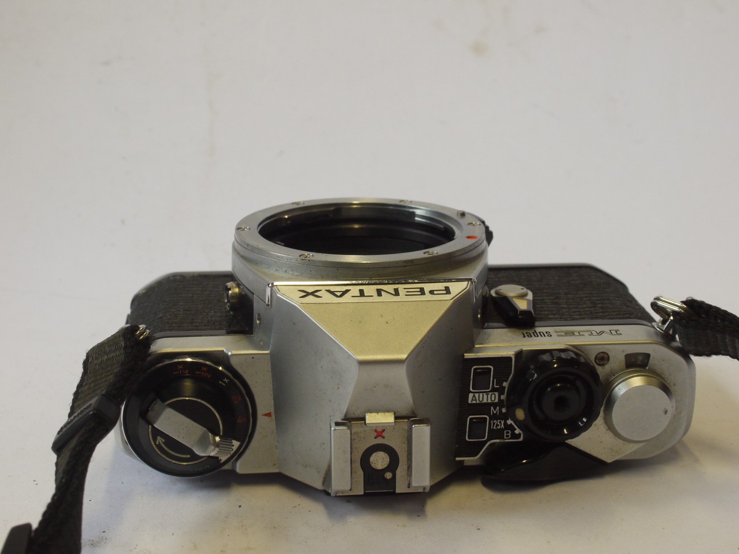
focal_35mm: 60
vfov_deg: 24.4
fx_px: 1281
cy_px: 277
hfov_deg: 32.2
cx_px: 370
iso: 800
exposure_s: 1/60
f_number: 10
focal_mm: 30
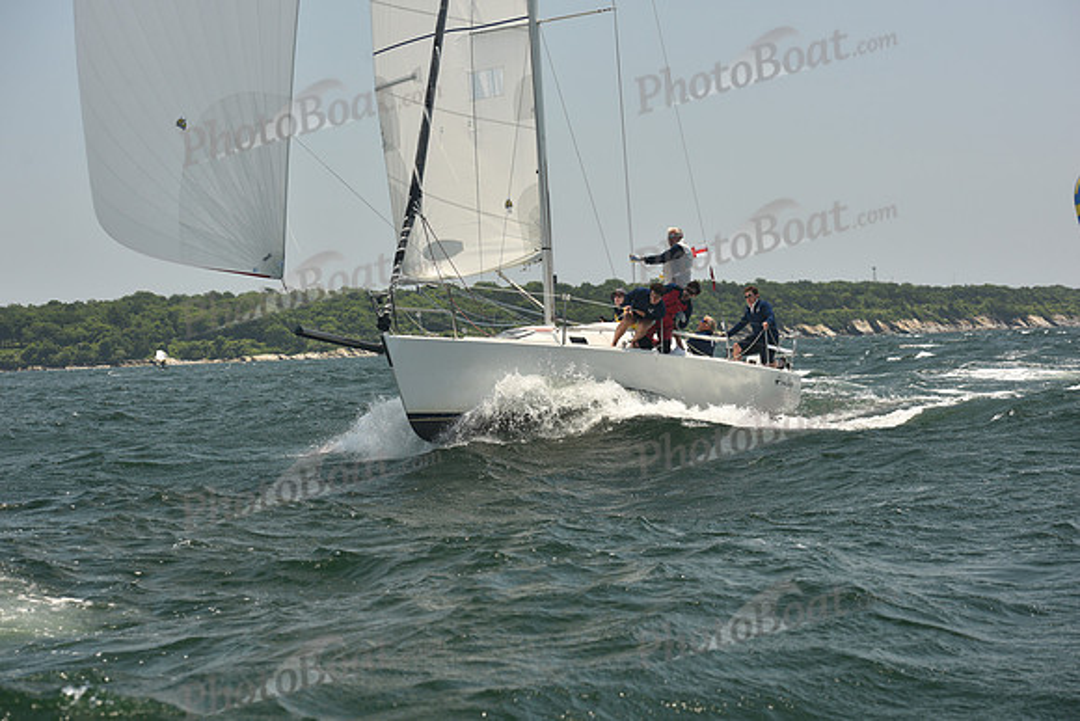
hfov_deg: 23.9
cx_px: 540
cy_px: 360
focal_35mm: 85
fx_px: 2550
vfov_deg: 16.1
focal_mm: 85
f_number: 6.3
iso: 250
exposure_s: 1/640
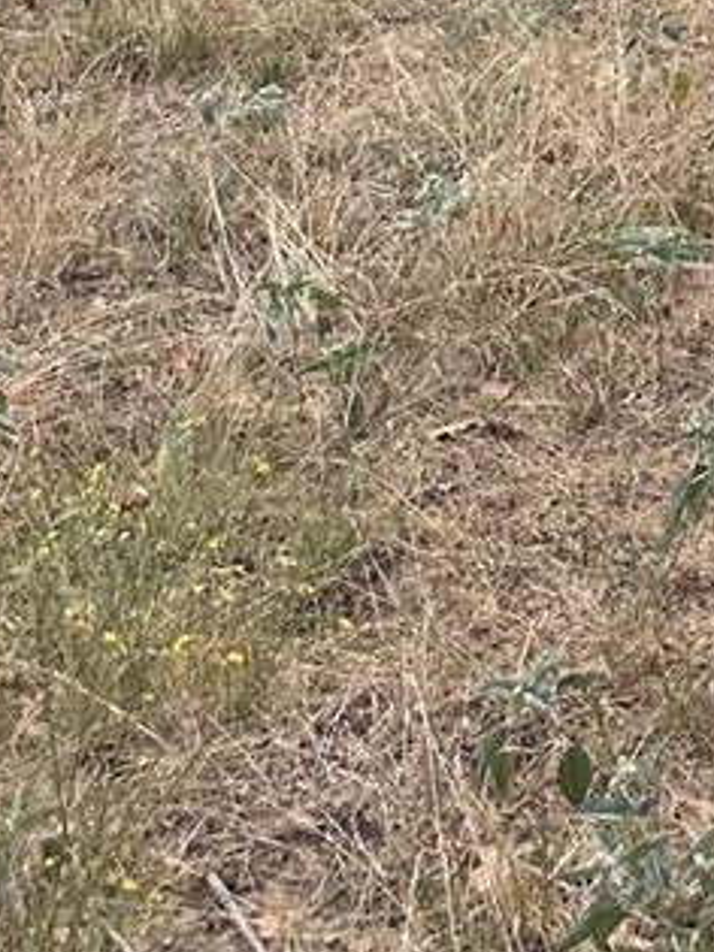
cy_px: -1103
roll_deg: +0.8
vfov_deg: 13.6
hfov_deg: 12.0
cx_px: 1122
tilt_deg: -5.0
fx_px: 3220
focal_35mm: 117
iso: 80
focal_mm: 6.86
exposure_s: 1/829
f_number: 1.78
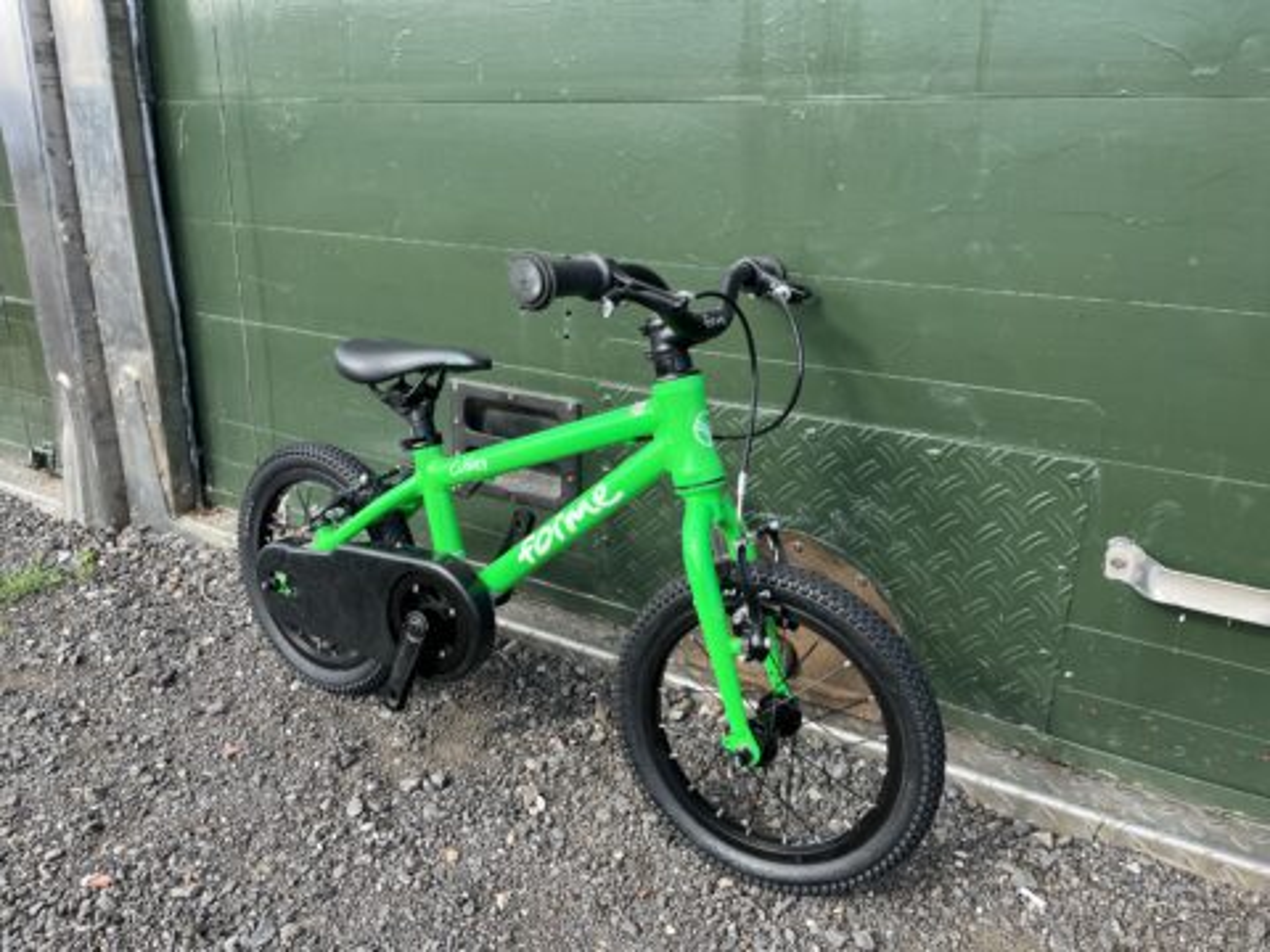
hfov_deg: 67.3
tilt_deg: -19.8
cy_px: 476
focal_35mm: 26
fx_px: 954
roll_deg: -0.9
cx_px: 635
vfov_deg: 53.1
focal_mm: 5.1
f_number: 1.6
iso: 50
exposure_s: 1/513
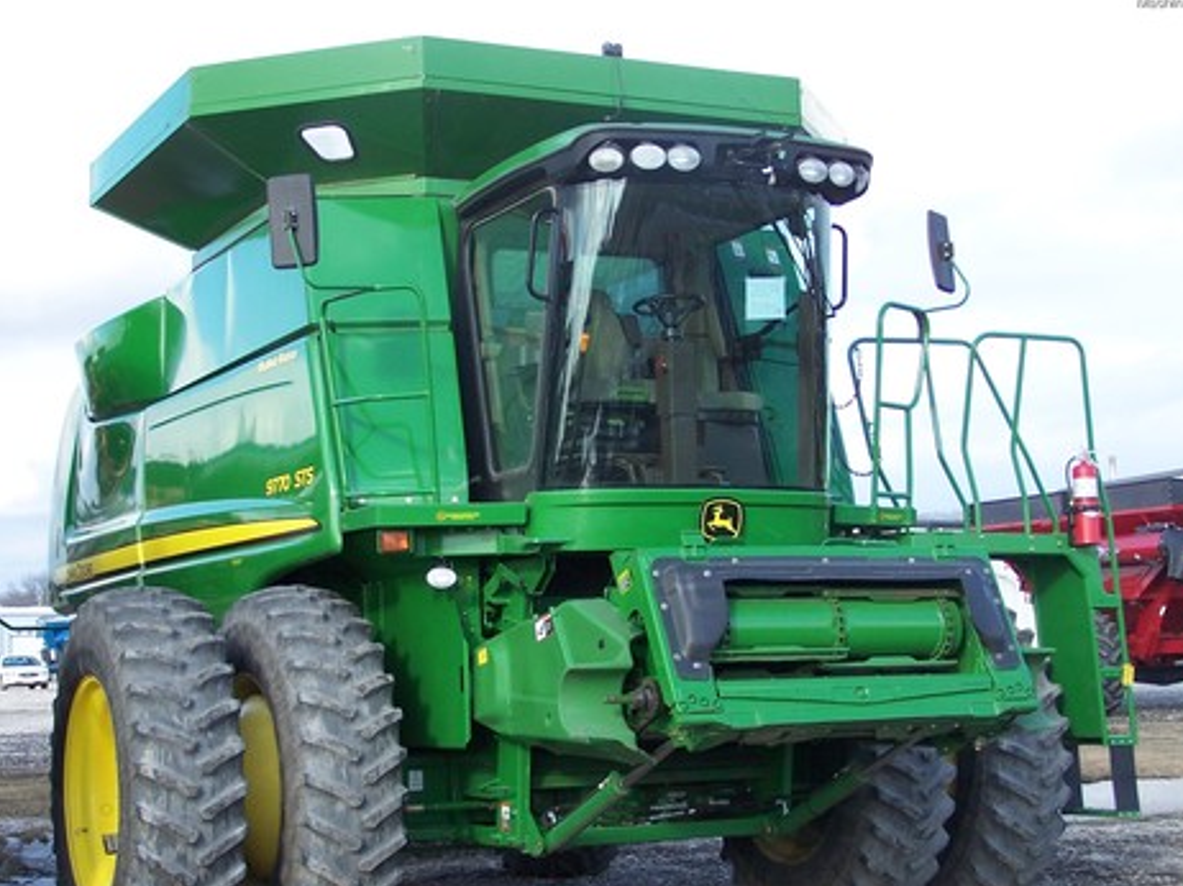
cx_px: 566
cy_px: 510
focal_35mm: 66
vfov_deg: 22.2
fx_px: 2254
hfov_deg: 29.4
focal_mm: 9.3
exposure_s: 1/350
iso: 80
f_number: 3.1
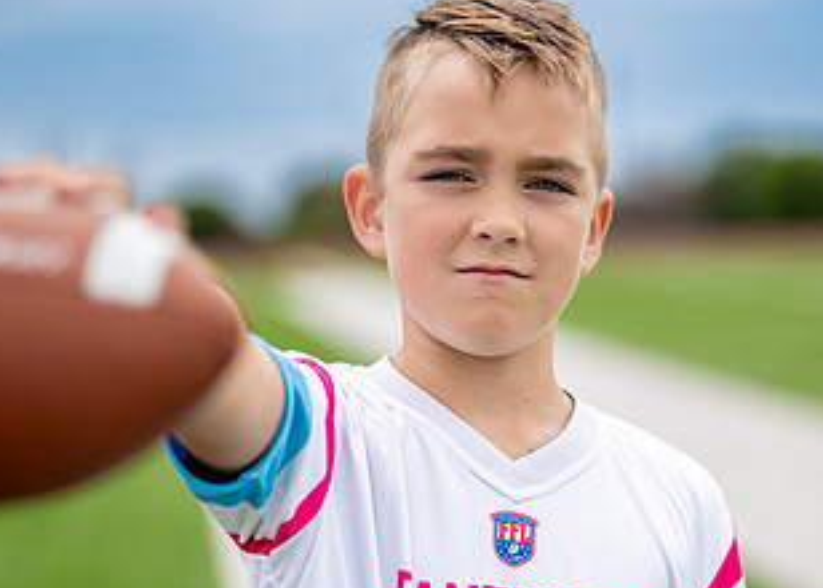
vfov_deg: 12.9
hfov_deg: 18.0
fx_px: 2595
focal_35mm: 111
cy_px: 464
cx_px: 526
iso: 100
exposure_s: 1/10000
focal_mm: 50
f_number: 1.2
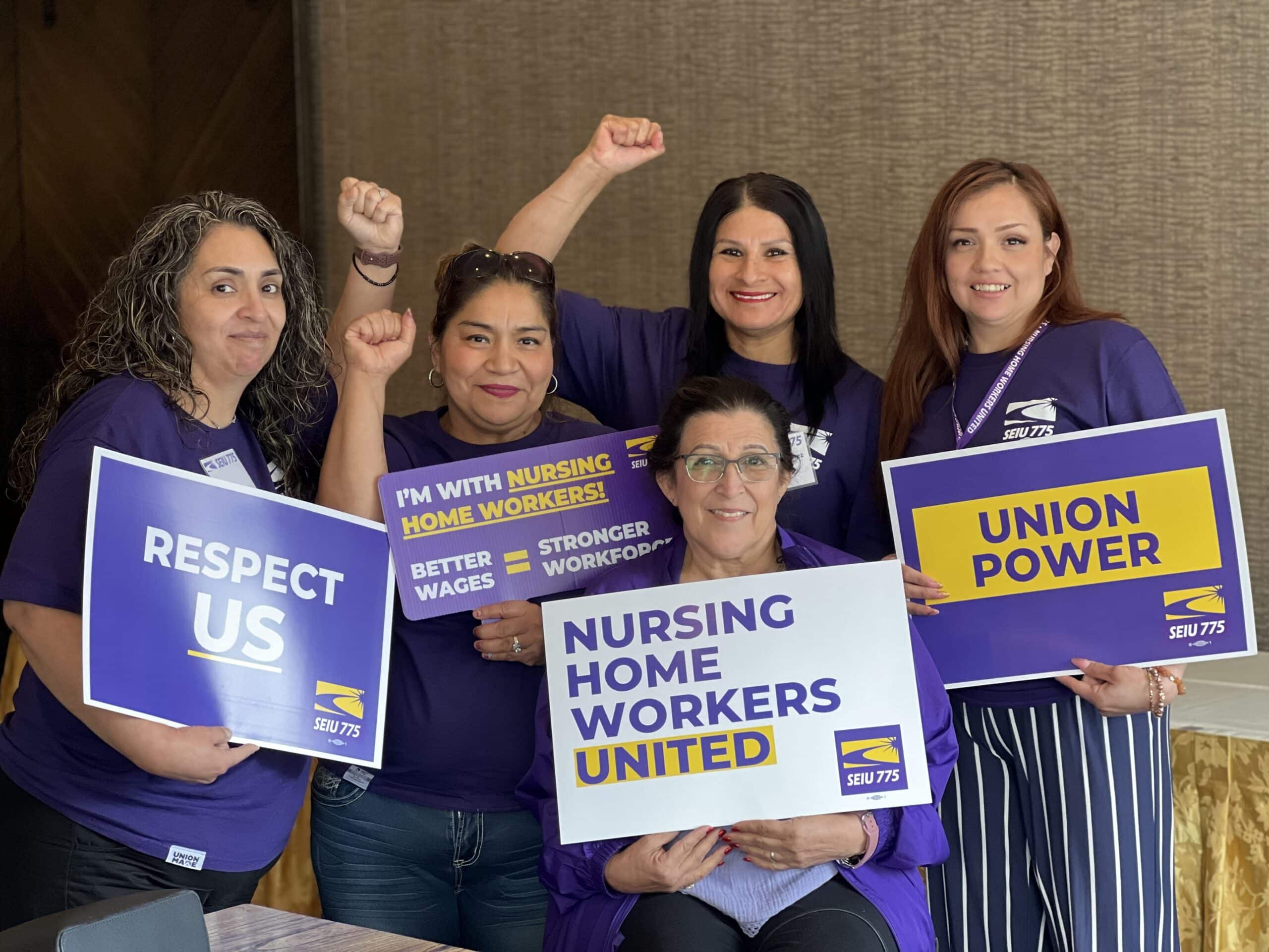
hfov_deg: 25.3
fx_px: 2823
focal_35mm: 77
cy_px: 476
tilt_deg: -5.4
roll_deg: +0.8
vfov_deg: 19.1
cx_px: 634
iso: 250
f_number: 2.8
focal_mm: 9
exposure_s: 1/40
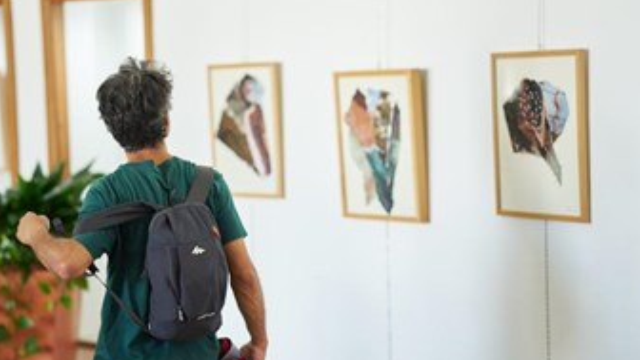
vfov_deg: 11.4
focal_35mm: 106
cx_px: 280
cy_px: 184
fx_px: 1799
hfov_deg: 20.2
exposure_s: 1/320
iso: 640
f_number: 1.7
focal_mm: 85
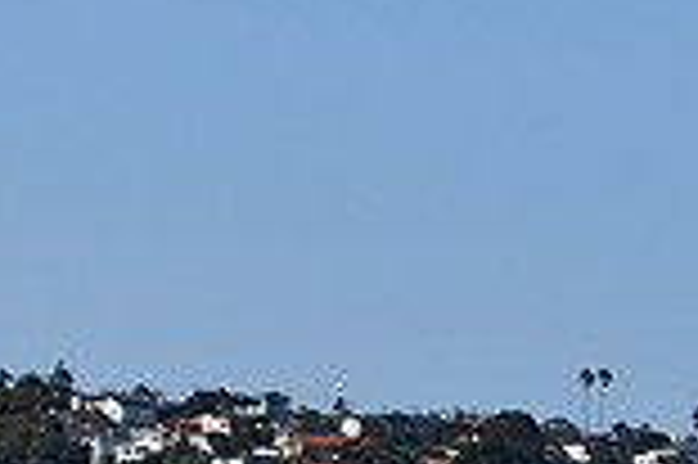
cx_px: -545
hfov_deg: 5.2
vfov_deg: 3.5
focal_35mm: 394
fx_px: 7631
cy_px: 552
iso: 110
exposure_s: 1/500
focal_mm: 70
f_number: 8
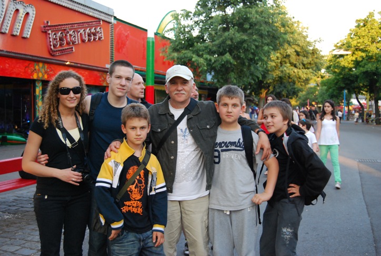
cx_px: 190
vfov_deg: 30.0
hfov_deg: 43.5
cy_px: 128
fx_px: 477
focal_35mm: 45
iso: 800
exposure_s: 1/200
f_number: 4.2
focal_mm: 30
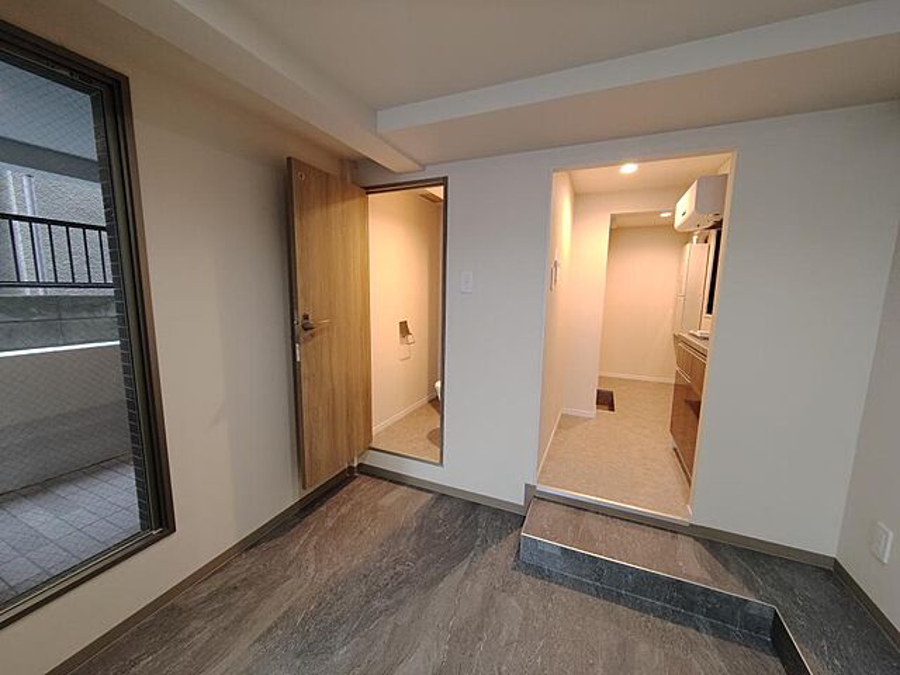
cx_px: 450
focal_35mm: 13
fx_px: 338
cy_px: 338
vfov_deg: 89.9
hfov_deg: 106.2
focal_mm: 2.16
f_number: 2.2
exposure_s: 1/50
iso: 411
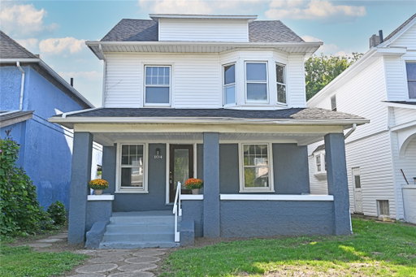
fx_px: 347
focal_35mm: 30
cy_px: 138
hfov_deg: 61.9
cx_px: 208
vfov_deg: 43.6
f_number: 6.3
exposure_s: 1/320
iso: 100
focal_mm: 30
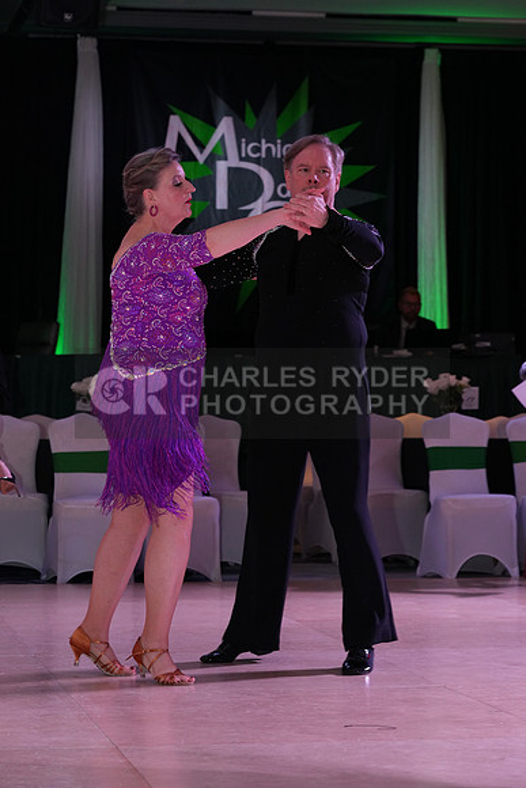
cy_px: 394
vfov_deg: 19.5
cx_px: 263
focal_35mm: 105
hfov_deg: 13.0
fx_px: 2300
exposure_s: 1/250
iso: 2000
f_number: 6.3
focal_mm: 105
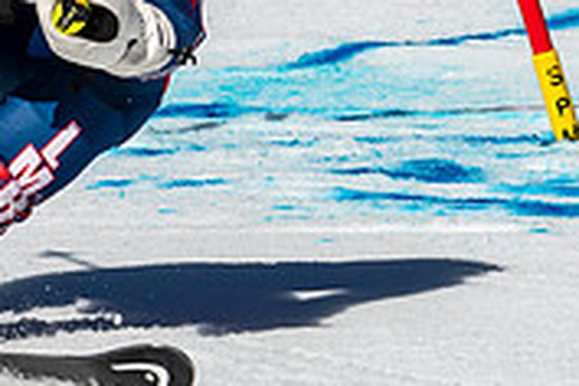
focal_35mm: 2830
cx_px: 22
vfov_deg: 0.5
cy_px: -113
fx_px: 45512
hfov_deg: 0.7
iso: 200
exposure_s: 1/2000
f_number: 8
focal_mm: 400
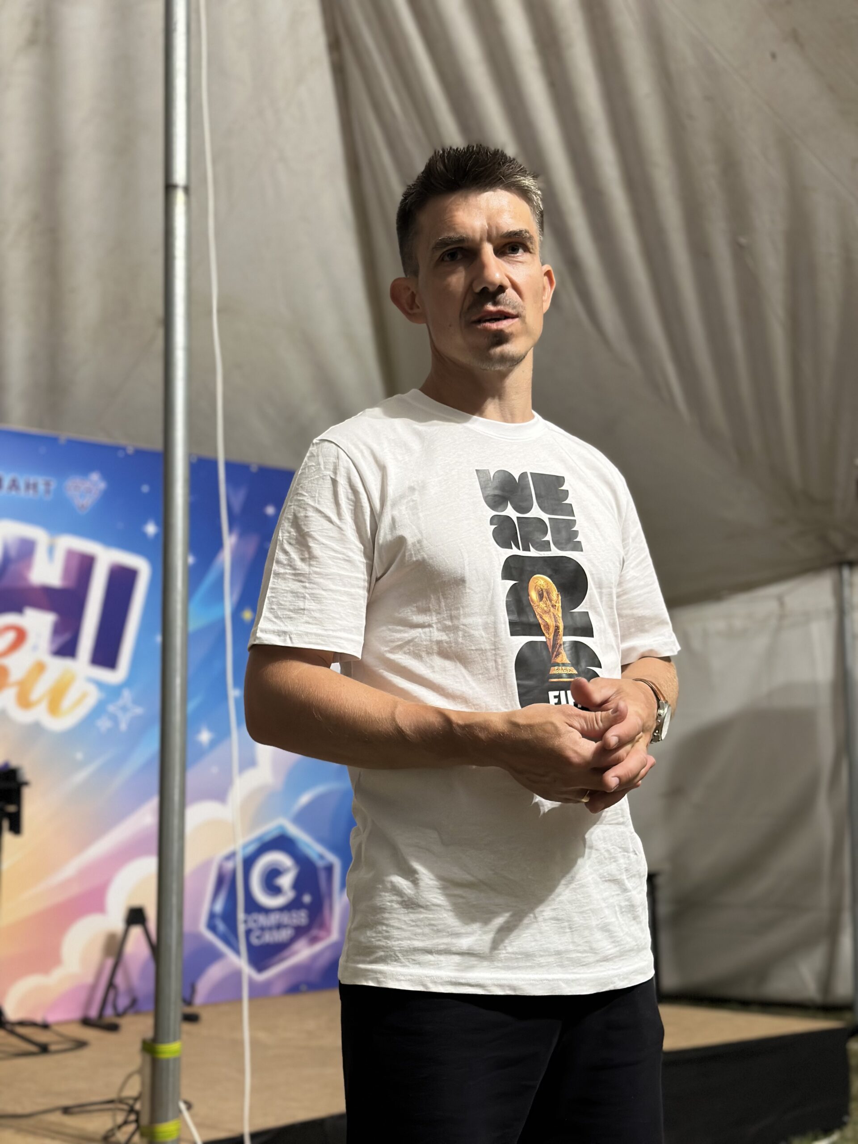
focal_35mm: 48
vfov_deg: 39.7
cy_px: 572
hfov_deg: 30.3
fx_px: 1586
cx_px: 429
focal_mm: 6.86
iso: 250
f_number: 1.78
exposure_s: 1/50
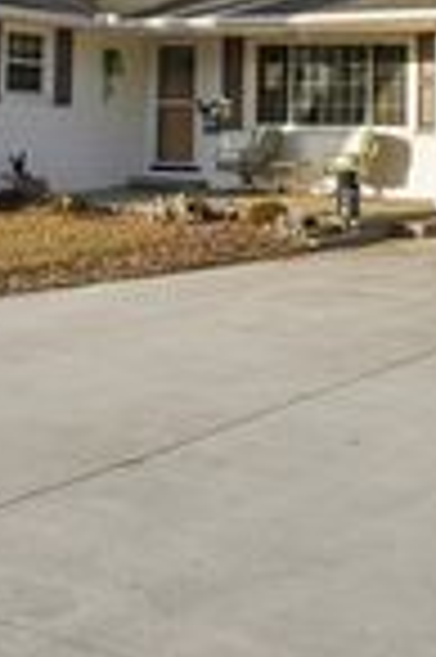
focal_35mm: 67
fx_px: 1215
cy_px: 76
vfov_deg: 29.1
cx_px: 333
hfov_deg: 20.2
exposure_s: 1/4000
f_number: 4.5
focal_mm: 13
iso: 100
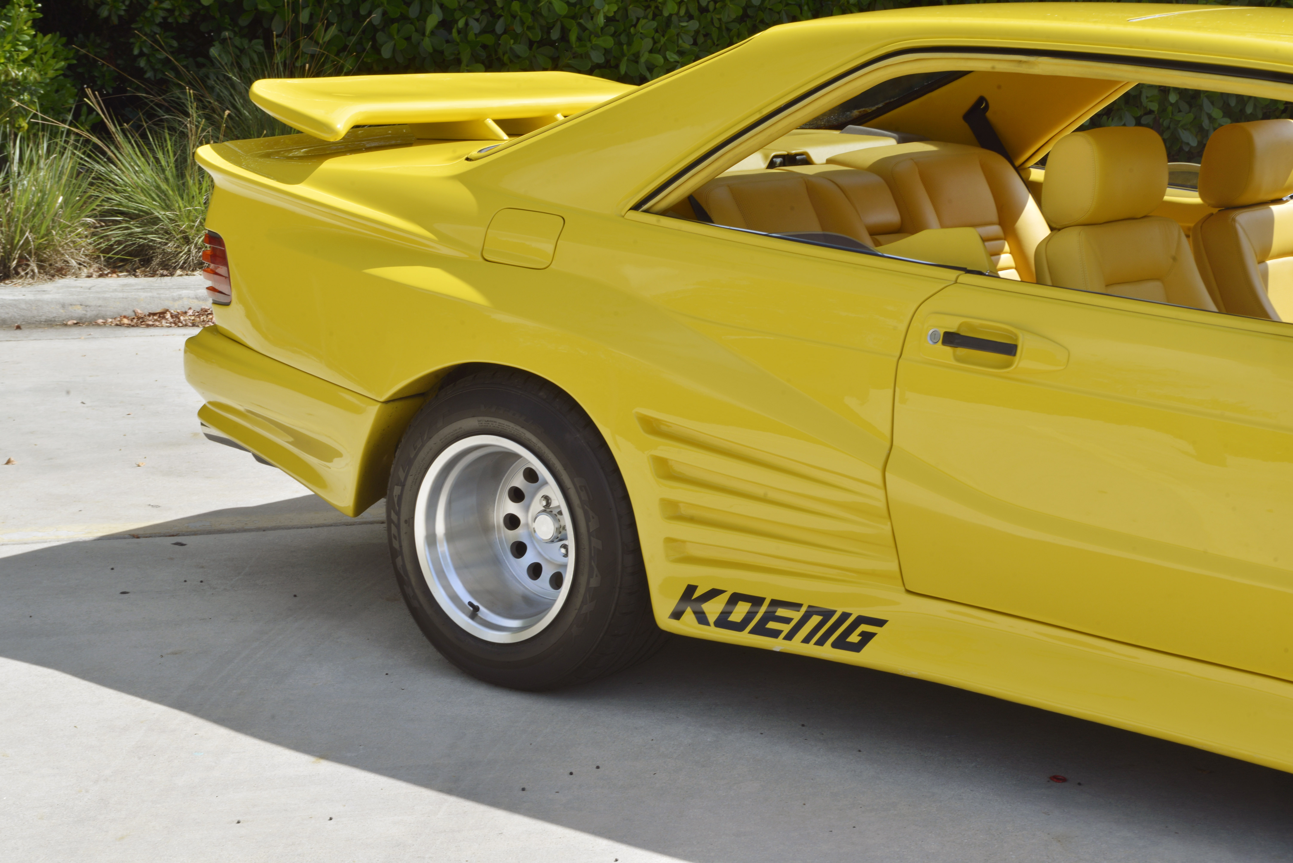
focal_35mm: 70
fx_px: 2515
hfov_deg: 28.8
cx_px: 646
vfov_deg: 19.5
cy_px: 432
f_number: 22
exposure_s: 1/50
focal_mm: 70
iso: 200
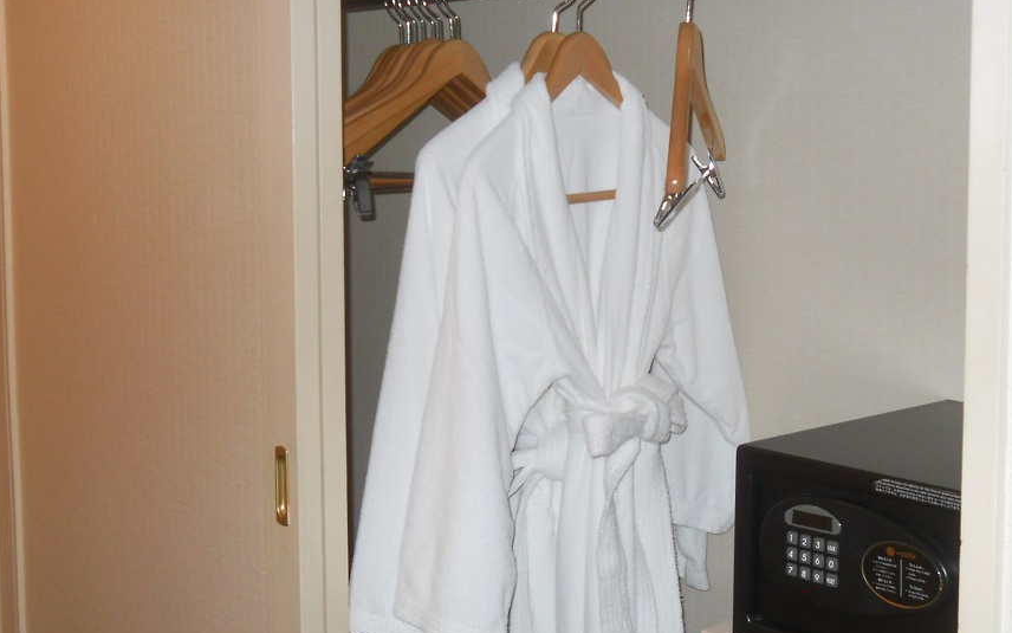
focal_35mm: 52
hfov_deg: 38.9
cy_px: 318
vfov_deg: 24.9
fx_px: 1434
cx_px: 499
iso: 200
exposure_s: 1/30
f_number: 3.1
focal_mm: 6.72
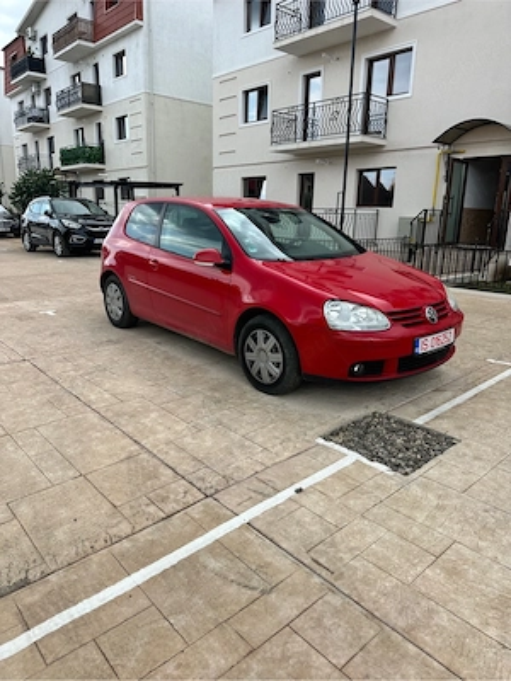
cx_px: 256
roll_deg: -1.5
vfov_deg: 71.6
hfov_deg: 56.8
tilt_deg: -13.1
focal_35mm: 24
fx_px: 472
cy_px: 340
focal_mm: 6.86
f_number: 1.78
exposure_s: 1/1779
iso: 80
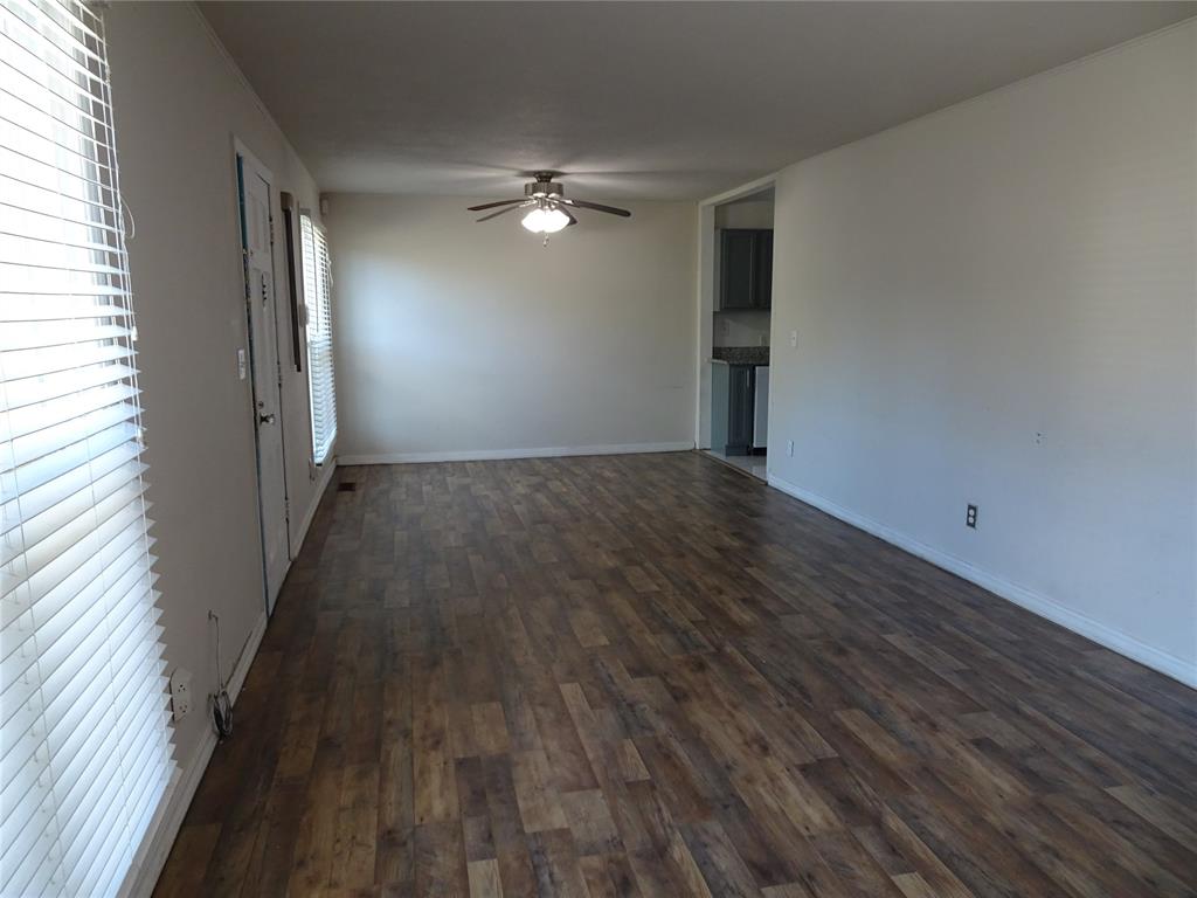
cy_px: 449
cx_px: 598
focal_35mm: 24
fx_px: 830
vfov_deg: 56.8
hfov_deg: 71.6
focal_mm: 4.1
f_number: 3.5
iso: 200
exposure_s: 1/30
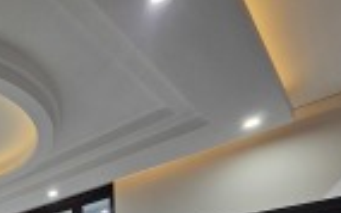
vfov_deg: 26.5
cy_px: 318
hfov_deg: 45.7
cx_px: -7
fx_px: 326
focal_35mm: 35
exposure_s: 1/50
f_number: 2.2
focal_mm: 2.2
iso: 250
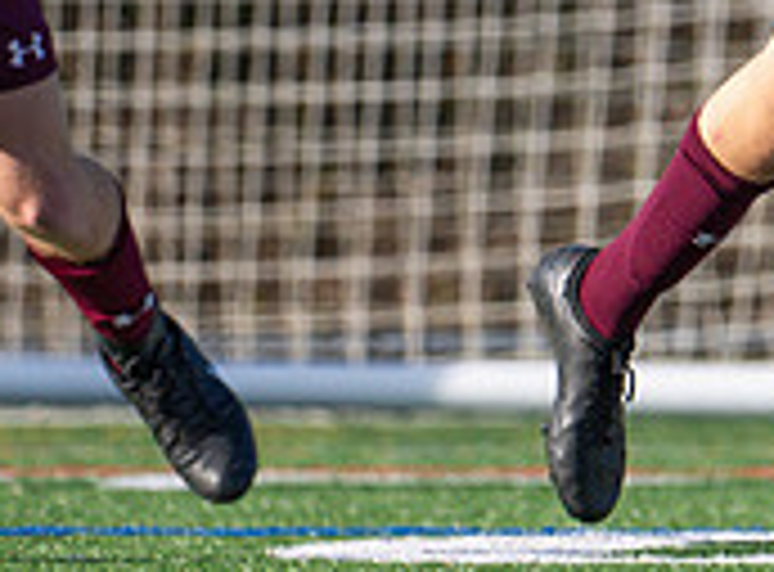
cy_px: 16
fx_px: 44871
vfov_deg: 0.7
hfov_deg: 1.0
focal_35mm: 2018
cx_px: 840
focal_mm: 400
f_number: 4.5
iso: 560
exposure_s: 1/2500
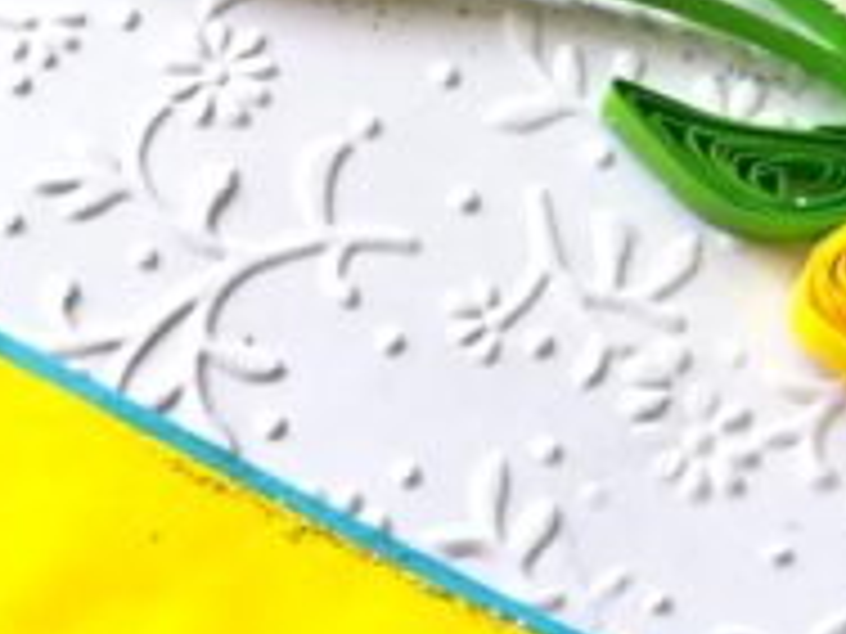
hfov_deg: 23.3
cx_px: 212
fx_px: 2028
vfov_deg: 16.6
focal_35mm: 83
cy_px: 877
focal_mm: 3.83
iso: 80
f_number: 2.2
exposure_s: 1/60
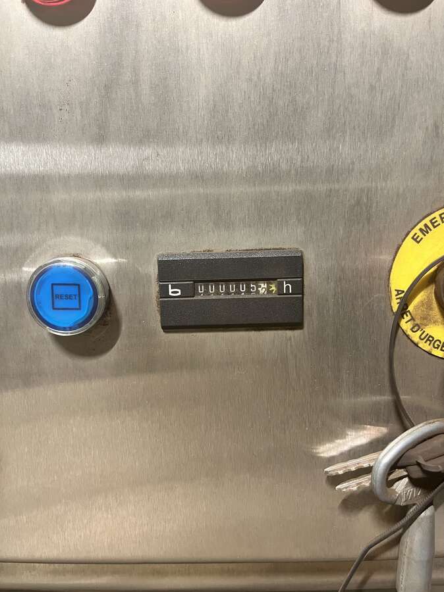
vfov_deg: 67.3
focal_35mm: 26
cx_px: 222
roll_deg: +3.2
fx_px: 445
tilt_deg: -44.3
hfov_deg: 53.0
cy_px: 296
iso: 250
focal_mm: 5.1
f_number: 1.6
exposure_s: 1/60
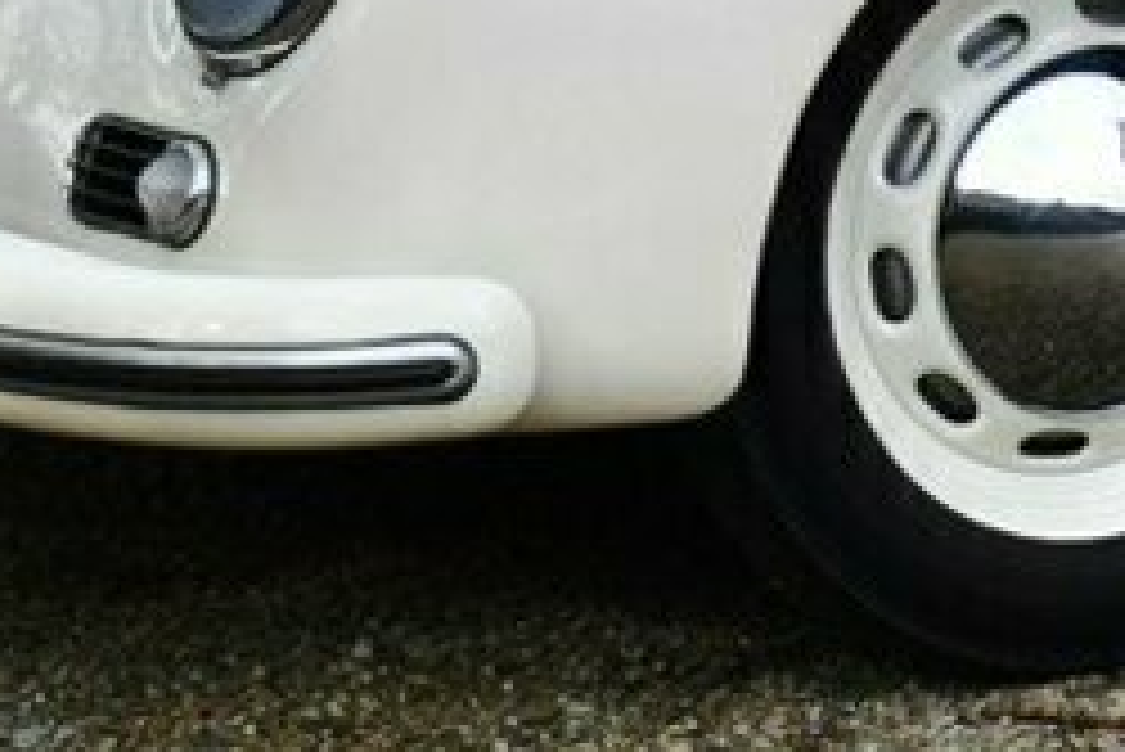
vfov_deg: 5.6
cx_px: 1742
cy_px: -288
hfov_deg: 8.2
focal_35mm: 245
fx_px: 7660
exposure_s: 1/250
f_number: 5.6
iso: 360
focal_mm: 34
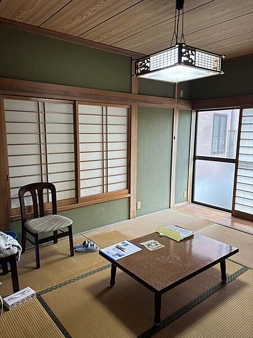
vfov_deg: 67.3
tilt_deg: -9.5
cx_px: 126
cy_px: 169
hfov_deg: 53.1
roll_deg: -1.3
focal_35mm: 26
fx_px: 253
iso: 100
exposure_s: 1/60
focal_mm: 5.96
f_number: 1.6
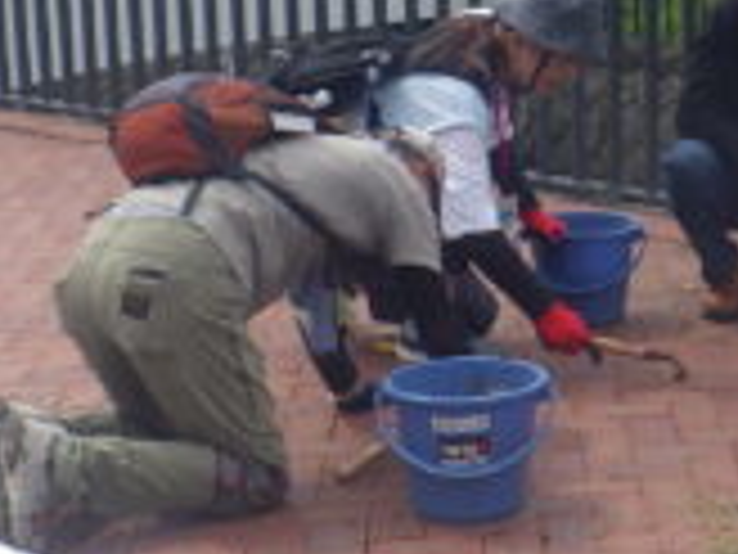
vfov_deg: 15.2
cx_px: 808
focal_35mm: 97
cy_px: 236
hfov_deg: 19.4
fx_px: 2068
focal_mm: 5
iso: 125
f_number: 4.2
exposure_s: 1/640
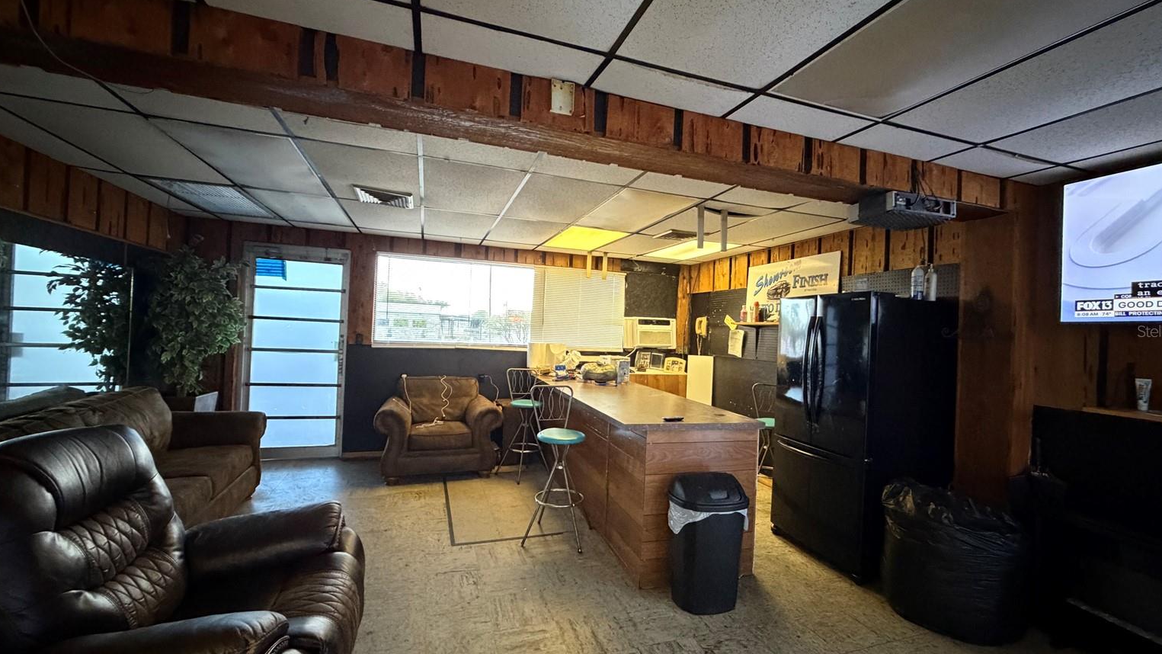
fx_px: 493
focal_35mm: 16
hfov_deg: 99.3
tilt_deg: -0.5
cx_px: 600
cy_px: 331
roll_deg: -2.7
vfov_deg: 67.1
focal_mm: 2.22
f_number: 2.2
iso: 1000
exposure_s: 1/40
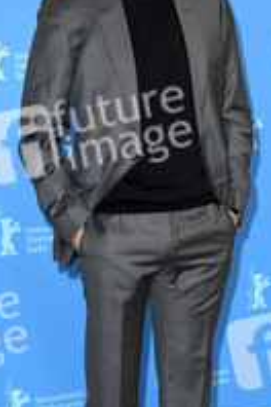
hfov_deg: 11.0
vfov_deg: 16.4
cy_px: 238
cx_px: 146
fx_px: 1411
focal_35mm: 125
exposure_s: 1/250
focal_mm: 62
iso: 1000
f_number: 5.6
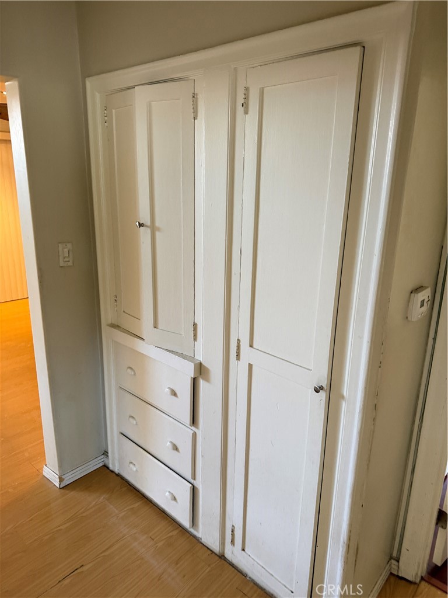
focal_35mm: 24
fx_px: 414
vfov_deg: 71.6
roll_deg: -0.3
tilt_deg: -13.3
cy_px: 299
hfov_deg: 56.8
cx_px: 224
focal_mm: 6.76
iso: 400
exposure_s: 1/60
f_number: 1.78
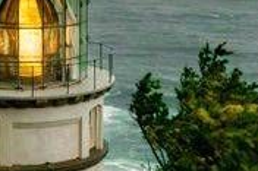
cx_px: 160
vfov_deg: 11.0
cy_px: 32
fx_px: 888
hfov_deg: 16.5
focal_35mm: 124
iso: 8000
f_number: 4
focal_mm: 30
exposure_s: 1/1250
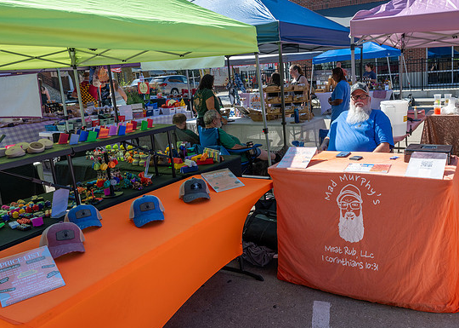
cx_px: 298
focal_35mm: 31
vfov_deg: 44.0
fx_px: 404
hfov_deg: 58.2
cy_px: 143
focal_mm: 24
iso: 200
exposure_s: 1/200
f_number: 10
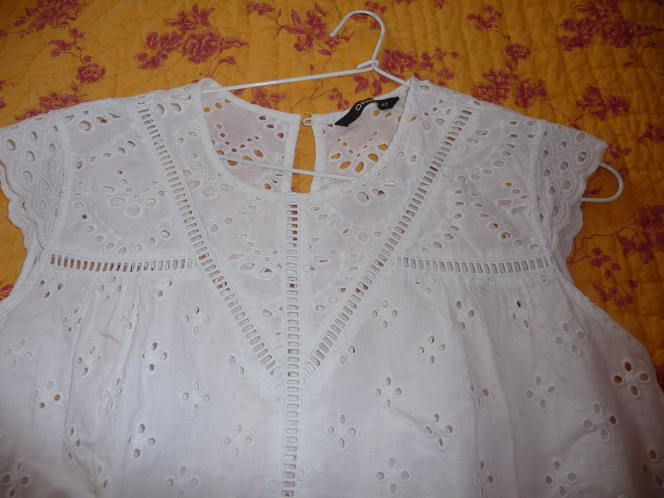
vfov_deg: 49.7
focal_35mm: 28
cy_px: 249
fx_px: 537
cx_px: 332
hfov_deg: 63.4
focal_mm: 4.7
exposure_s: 1/30
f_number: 3.3
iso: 100
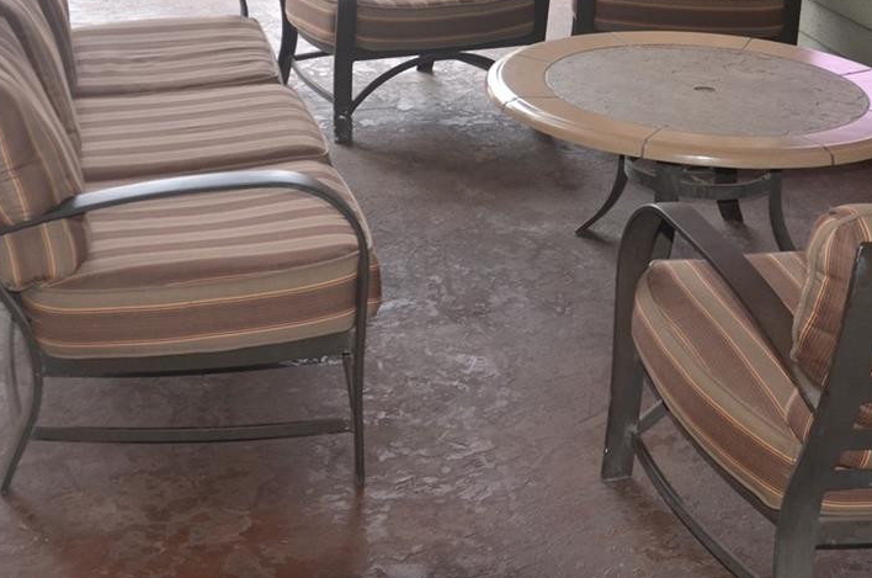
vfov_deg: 21.4
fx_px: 1475
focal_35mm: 61
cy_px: 4
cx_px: 456
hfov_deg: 32.9
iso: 200
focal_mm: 18
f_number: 3.5
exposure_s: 1/200
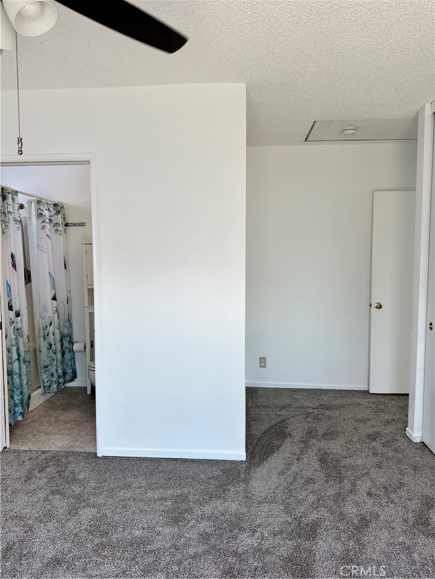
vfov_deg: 71.6
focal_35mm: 24
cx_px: 218
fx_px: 402
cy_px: 290
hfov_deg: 56.8
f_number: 1.78
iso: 80
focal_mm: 6.86
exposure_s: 1/300
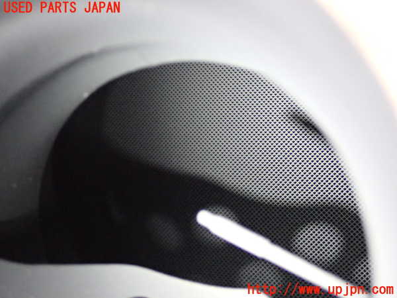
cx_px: 198
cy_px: 149
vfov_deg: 27.0
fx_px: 619
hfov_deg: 35.5
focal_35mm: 54
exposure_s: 1/60
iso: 4000
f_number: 3.3
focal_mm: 9.65
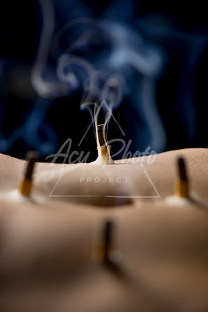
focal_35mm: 105
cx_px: 104
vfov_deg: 19.5
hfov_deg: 13.0
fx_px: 910
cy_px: 156
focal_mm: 105
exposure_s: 1/320
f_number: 4
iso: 800
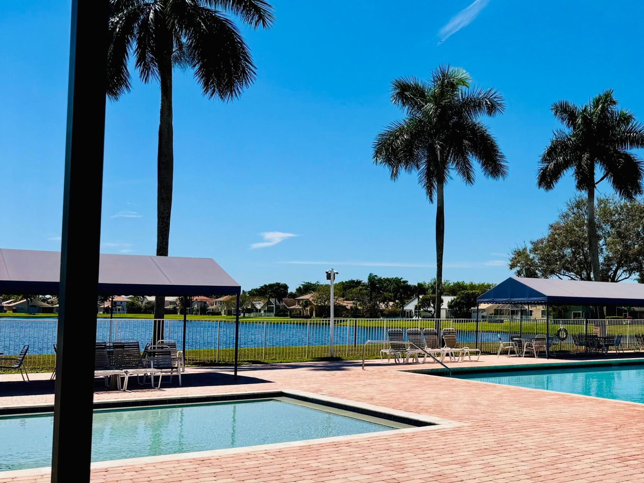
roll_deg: -1.5
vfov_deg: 35.9
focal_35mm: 40
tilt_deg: +1.3
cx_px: 528
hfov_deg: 44.2
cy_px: 276
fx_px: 744
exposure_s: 1/10417
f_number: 1.78
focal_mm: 6.76
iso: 80
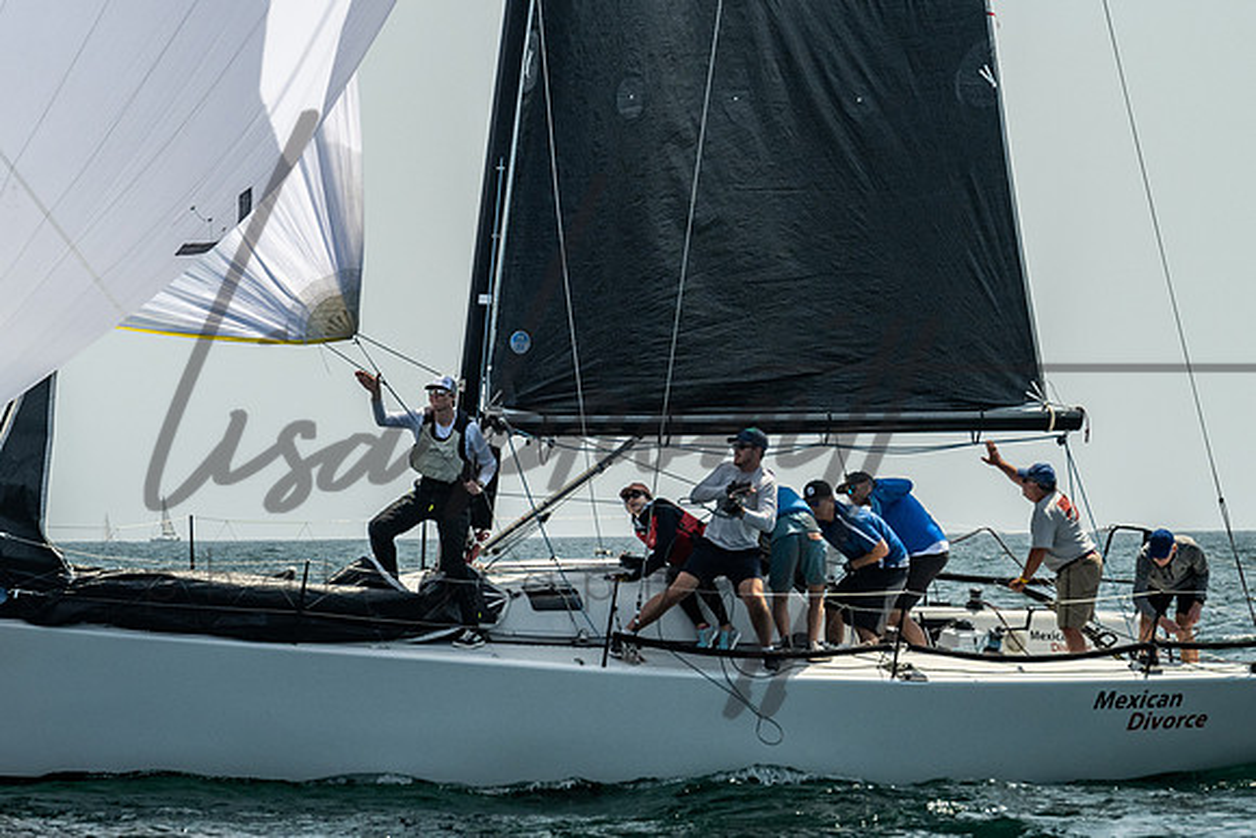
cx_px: 516
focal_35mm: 217
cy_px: 291
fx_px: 7584
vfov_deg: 6.3
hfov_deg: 9.5
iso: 320
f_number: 6.3
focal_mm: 115
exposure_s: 1/1250
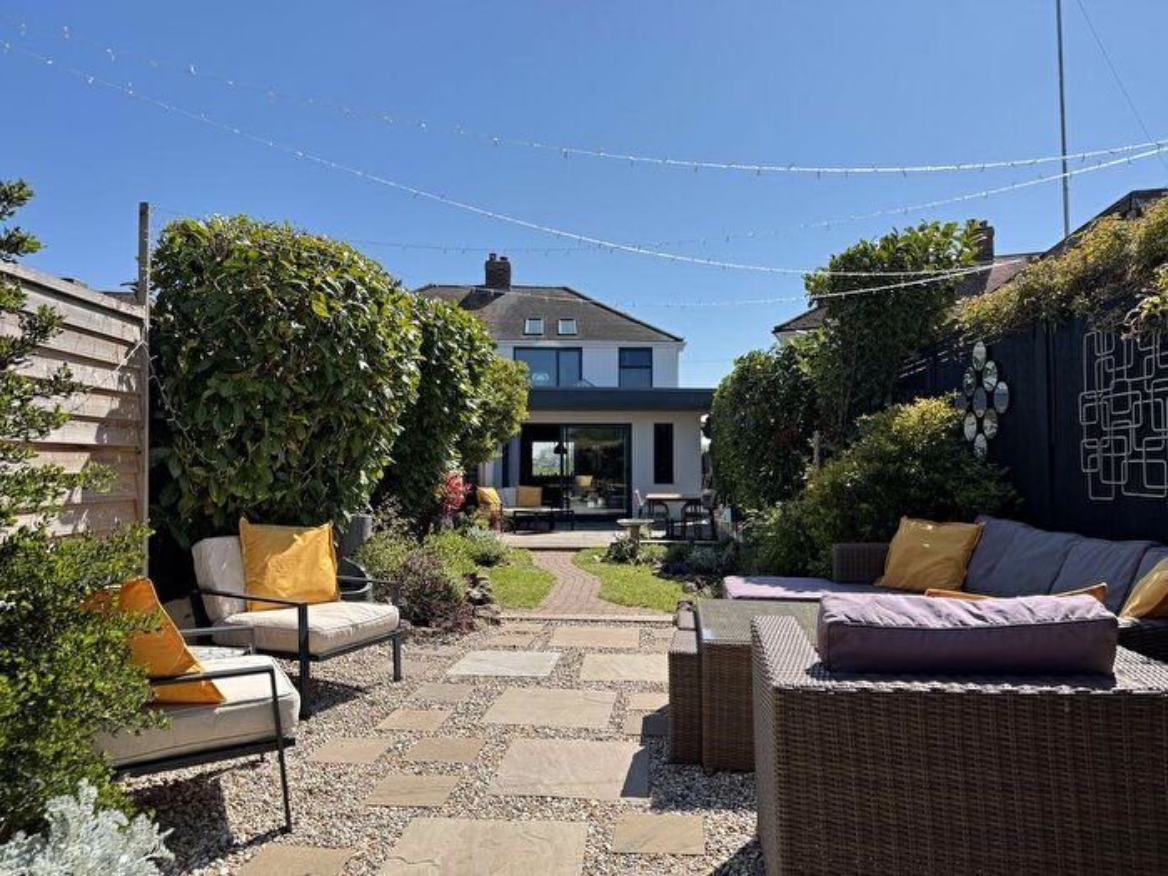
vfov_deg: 56.8
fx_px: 810
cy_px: 438
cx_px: 584
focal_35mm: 24
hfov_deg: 71.6
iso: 80
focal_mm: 6.76
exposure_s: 1/3597
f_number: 1.78
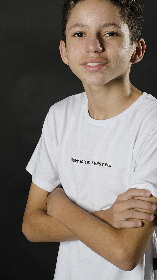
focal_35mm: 92
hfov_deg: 13.1
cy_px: 122
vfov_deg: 23.1
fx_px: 681
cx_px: 92
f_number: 8
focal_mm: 50
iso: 200
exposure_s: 1/125
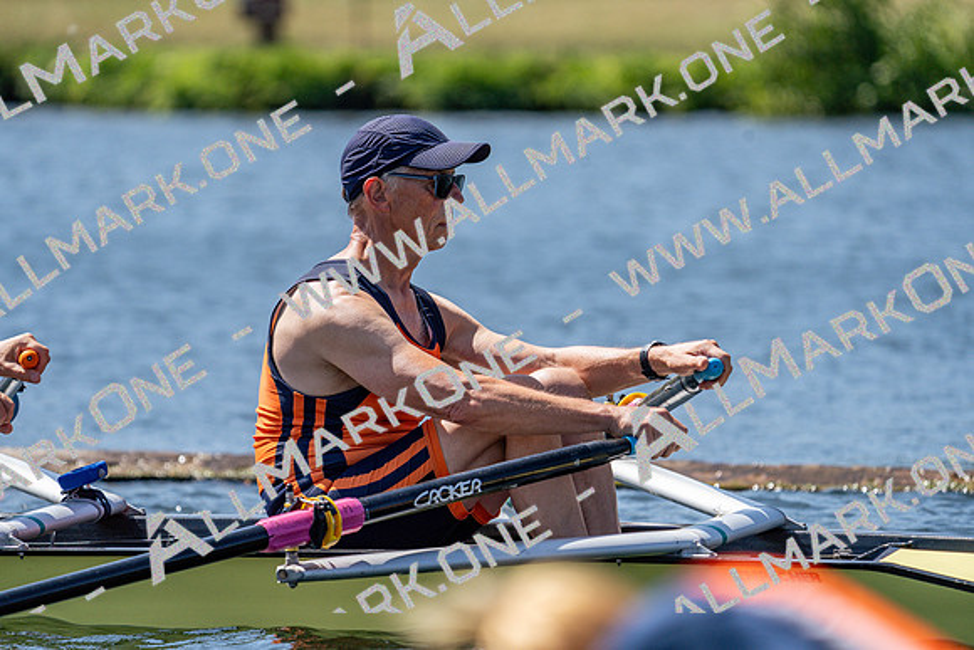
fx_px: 11122
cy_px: 325
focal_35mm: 411
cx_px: 487
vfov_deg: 3.3
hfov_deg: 5.0
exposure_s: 1/2000
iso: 320
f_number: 6.3
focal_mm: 411
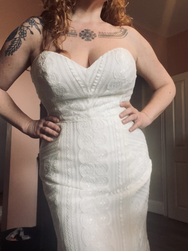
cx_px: 94
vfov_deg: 60.0
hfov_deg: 46.8
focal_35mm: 30
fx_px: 217
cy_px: 126
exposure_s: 1/50
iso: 200
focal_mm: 2.71
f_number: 2.2
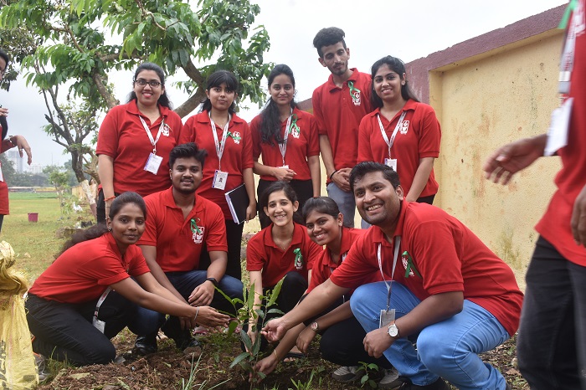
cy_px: 195
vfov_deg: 38.3
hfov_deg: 55.1
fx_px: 561
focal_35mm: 34
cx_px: 293
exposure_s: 1/125
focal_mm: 23
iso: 160
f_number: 7.1
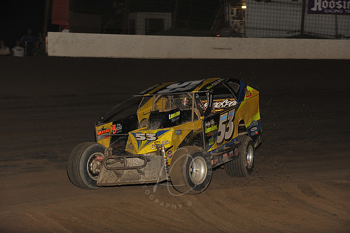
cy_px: 116
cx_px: 175
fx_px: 1020
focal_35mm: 105
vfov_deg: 13.0
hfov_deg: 19.5
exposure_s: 1/320
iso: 800
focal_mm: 105
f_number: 6.3
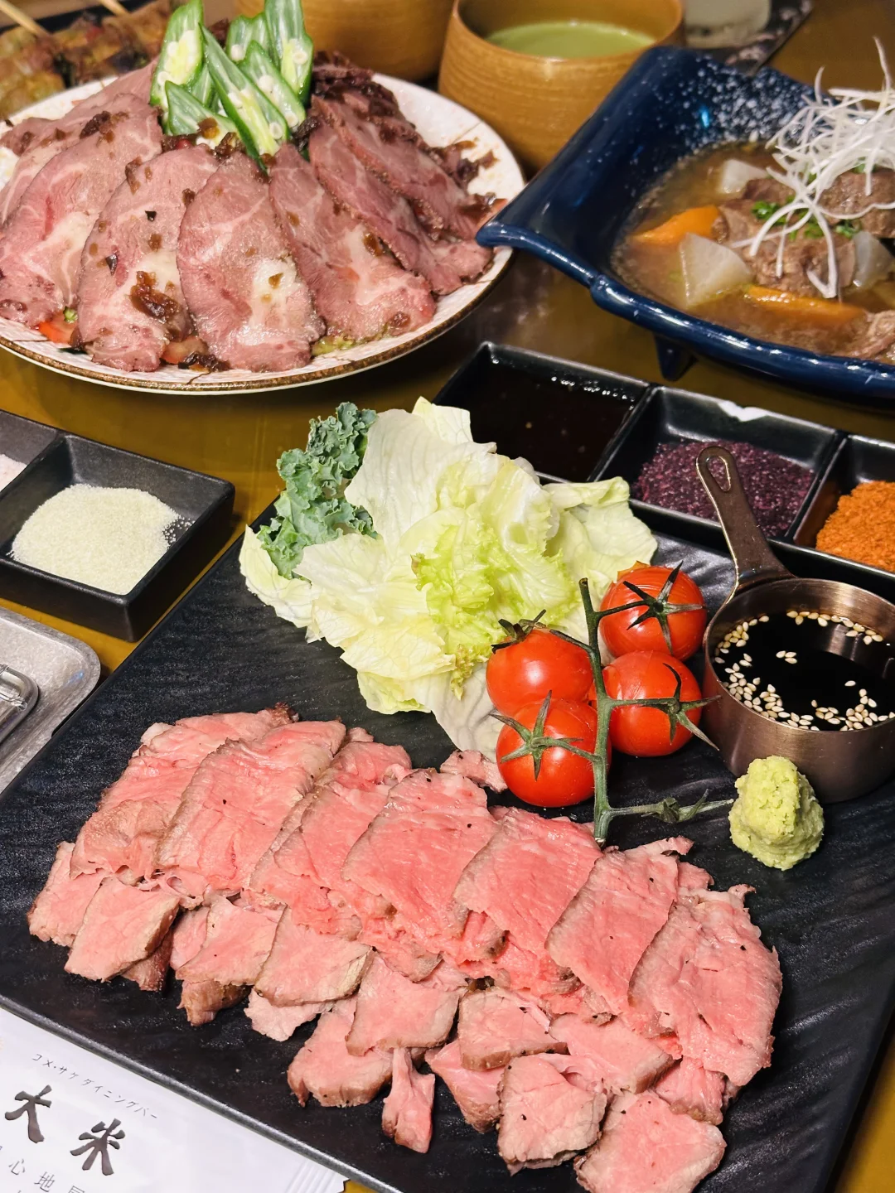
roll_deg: +0.7
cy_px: 596
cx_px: 448
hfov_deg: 30.3
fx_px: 1655
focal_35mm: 48
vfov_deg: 39.7
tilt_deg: -42.7
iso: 200
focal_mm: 6.86
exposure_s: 1/50
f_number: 1.78
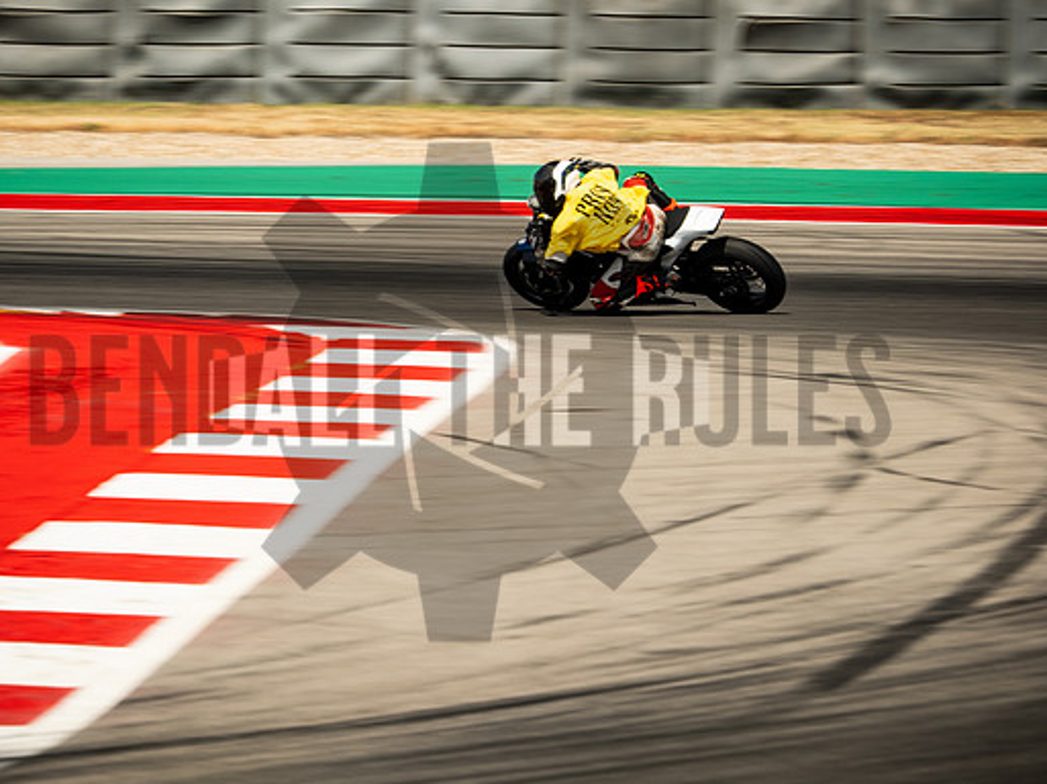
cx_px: 459
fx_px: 13813
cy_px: 393
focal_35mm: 457
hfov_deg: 4.3
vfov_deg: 3.3
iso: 160
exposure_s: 1/160
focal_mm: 280
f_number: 10
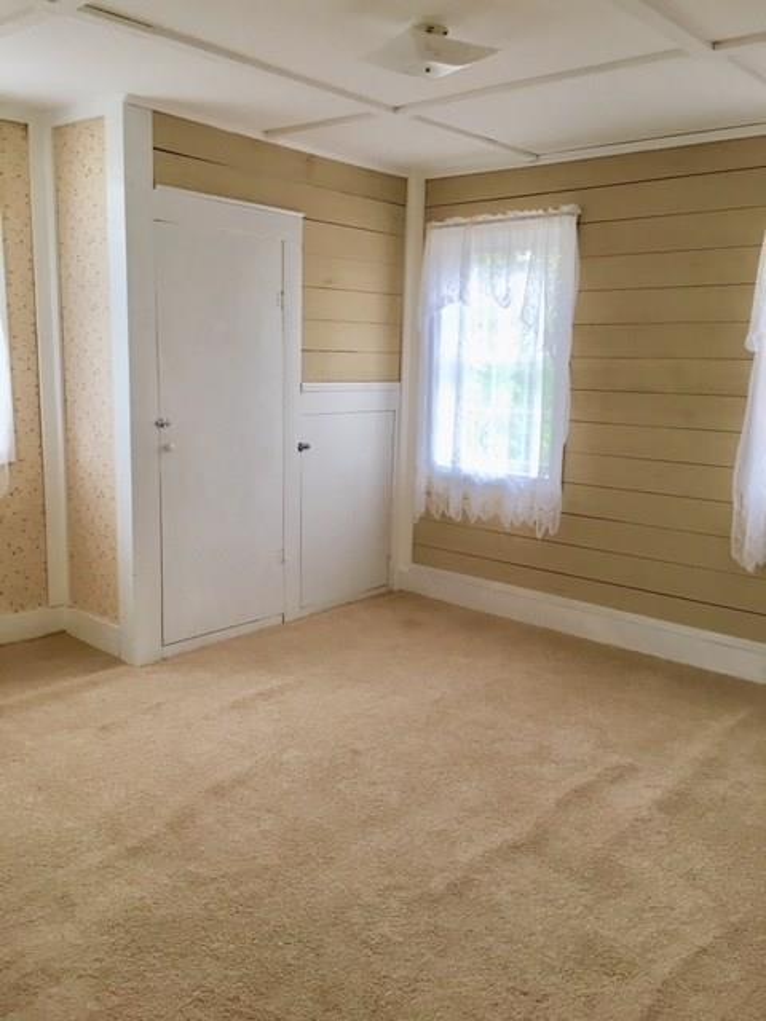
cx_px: 383
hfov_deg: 48.2
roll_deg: -2.1
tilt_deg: -8.4
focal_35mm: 29
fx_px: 856
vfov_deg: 61.7
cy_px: 510
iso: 32
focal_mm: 4.15
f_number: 2.2
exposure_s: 1/30
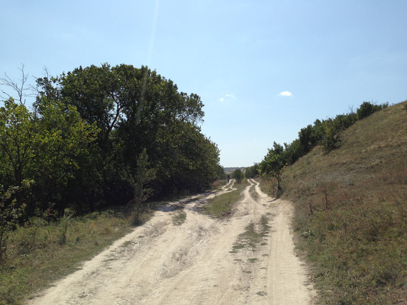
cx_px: 204
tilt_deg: +2.8
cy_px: 152
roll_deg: +0.8
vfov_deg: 42.9
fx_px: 388
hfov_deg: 55.4
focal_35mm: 33
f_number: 2.4
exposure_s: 1/2710
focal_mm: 4.12
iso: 50
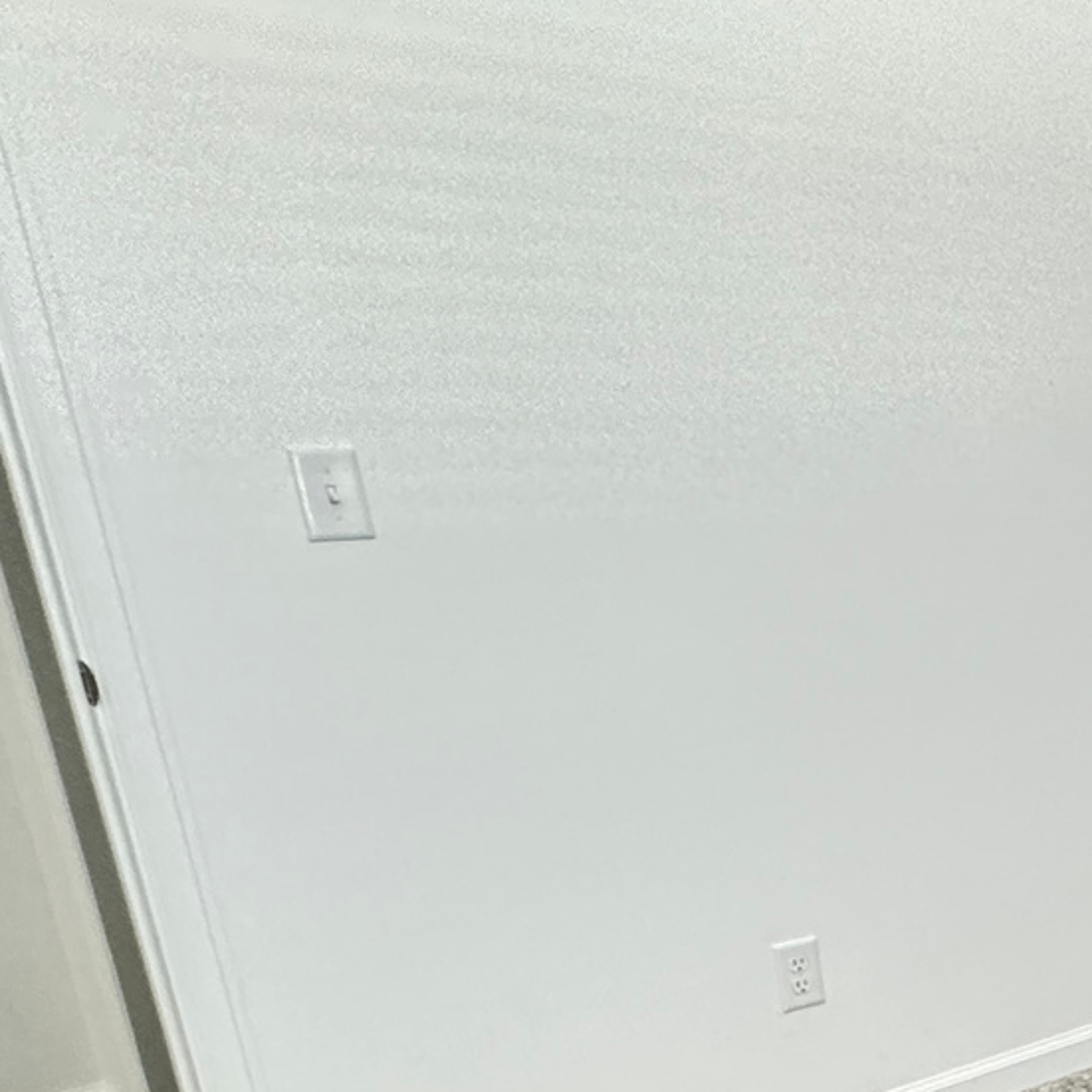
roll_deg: -0.7
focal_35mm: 46
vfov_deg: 35.1
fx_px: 1642
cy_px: 935
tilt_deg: -16.4
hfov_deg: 26.9
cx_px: 1611
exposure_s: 1/60
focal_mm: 2.22
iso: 400
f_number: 2.2
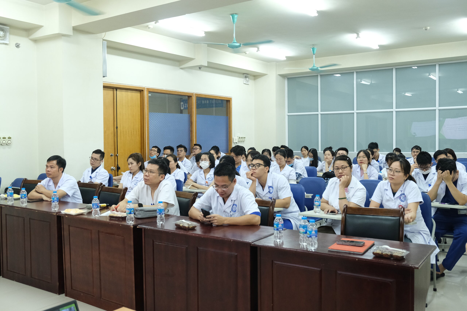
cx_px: 234
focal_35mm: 35
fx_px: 454
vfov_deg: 37.9
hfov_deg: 54.4
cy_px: 156
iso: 2000
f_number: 4.4
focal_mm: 23.5
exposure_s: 1/60
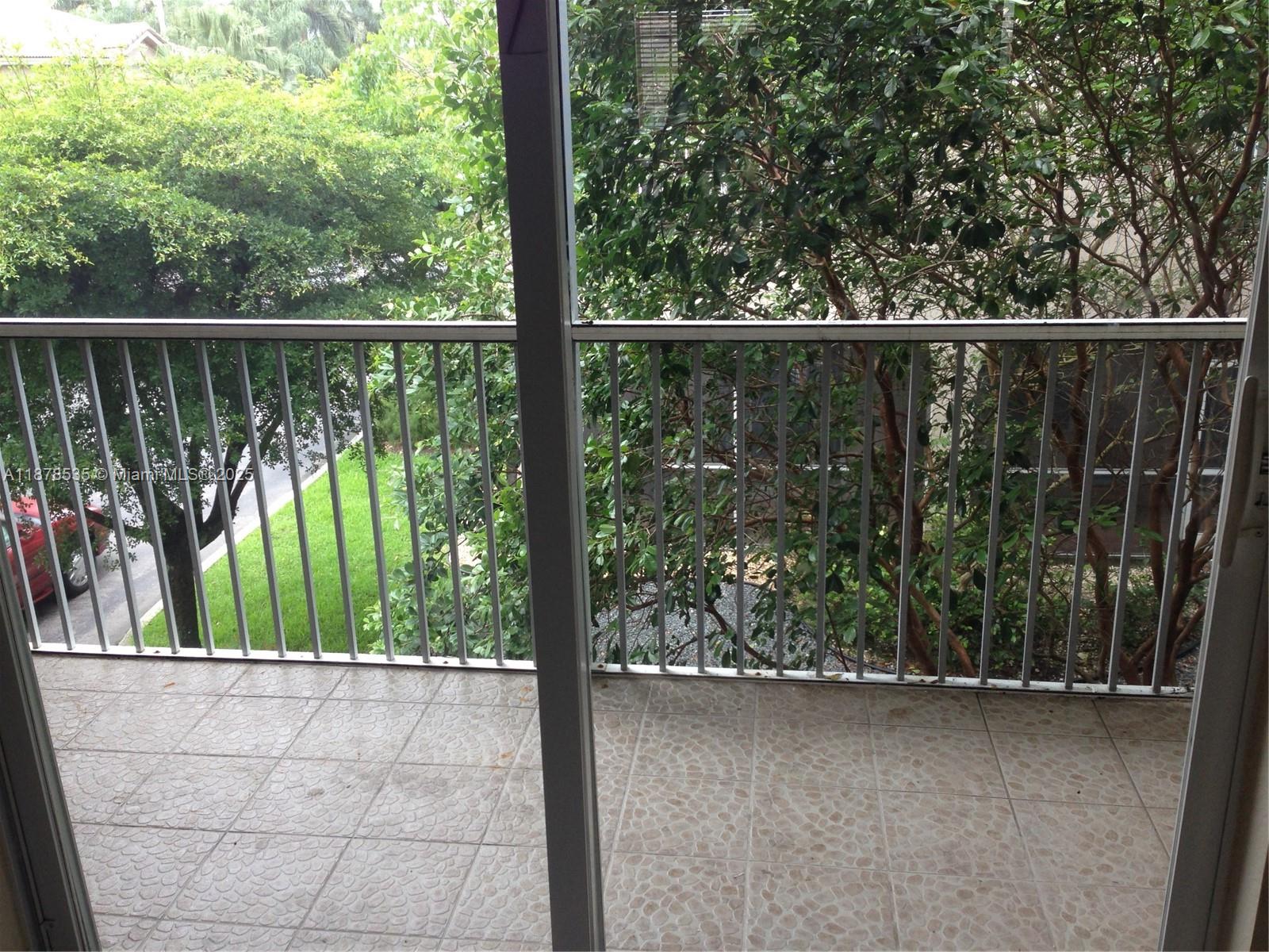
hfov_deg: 55.4
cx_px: 634
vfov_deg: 42.9
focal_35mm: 33
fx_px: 1210
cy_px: 476
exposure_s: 1/120
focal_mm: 4.12
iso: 64
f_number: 2.4
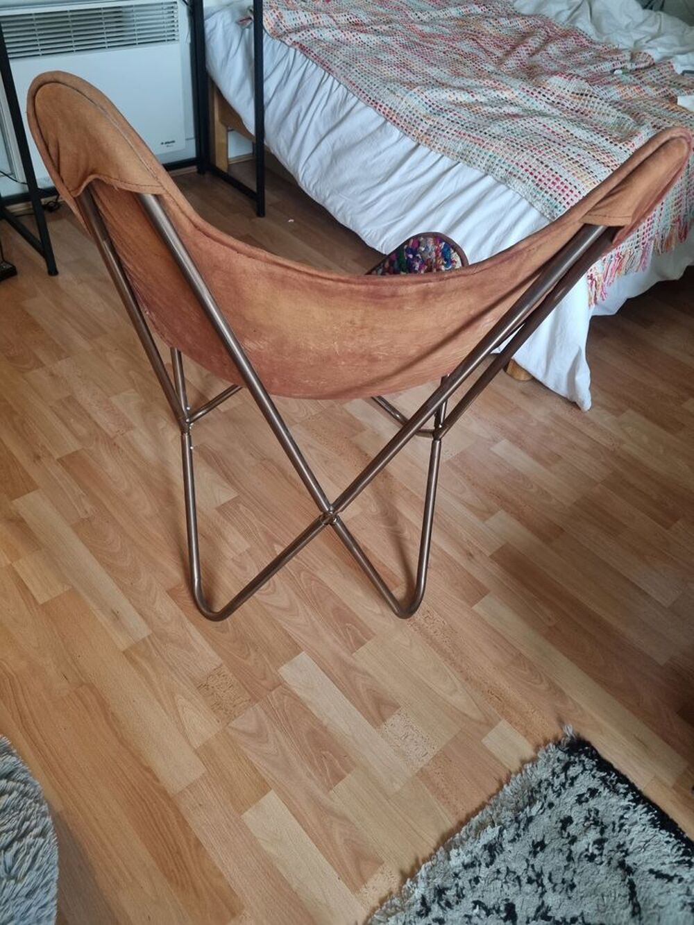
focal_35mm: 26
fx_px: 695
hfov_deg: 53.1
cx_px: 347
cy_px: 462
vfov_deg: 67.3
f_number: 1.8
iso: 500
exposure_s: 1/25
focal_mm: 5.4
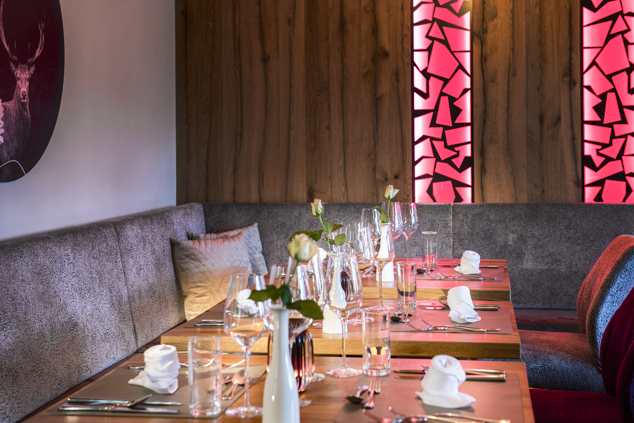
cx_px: 317
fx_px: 1021
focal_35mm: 58
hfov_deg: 34.5
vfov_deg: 23.4
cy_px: 212
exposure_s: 1/4
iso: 400
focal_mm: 58
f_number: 5
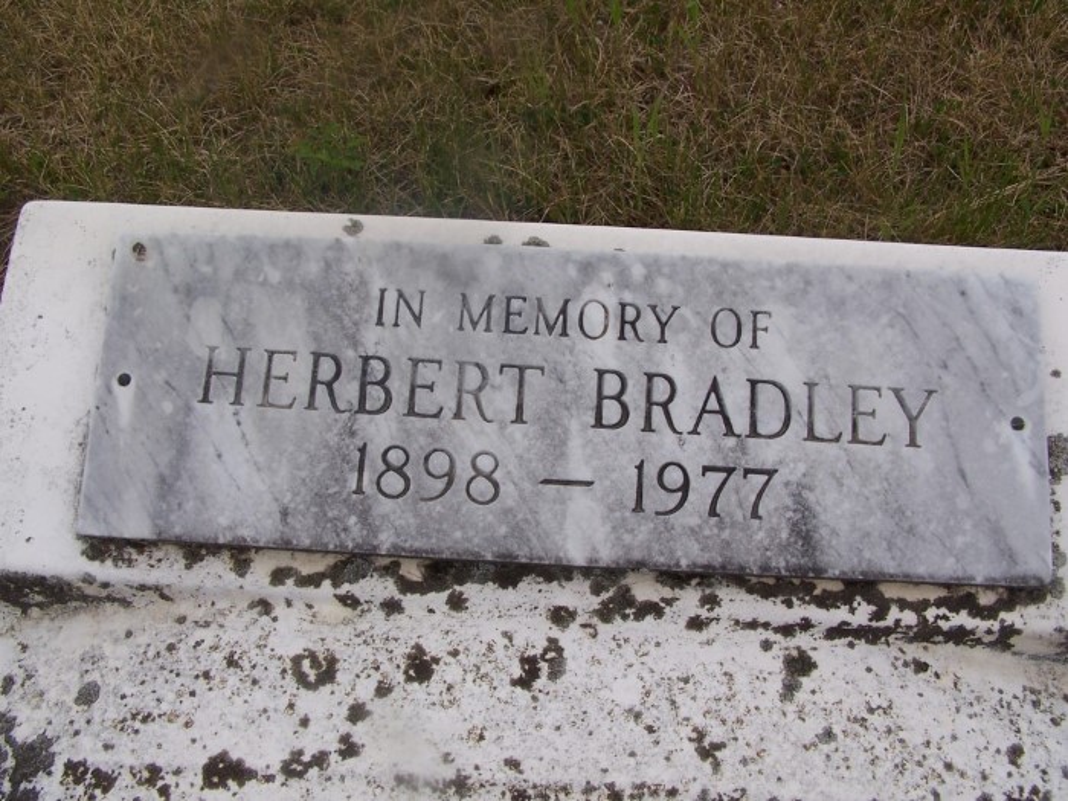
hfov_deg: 49.0
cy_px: 400
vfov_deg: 37.7
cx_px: 534
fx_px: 1172
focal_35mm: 38
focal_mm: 6.3
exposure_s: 1/350
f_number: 5.6
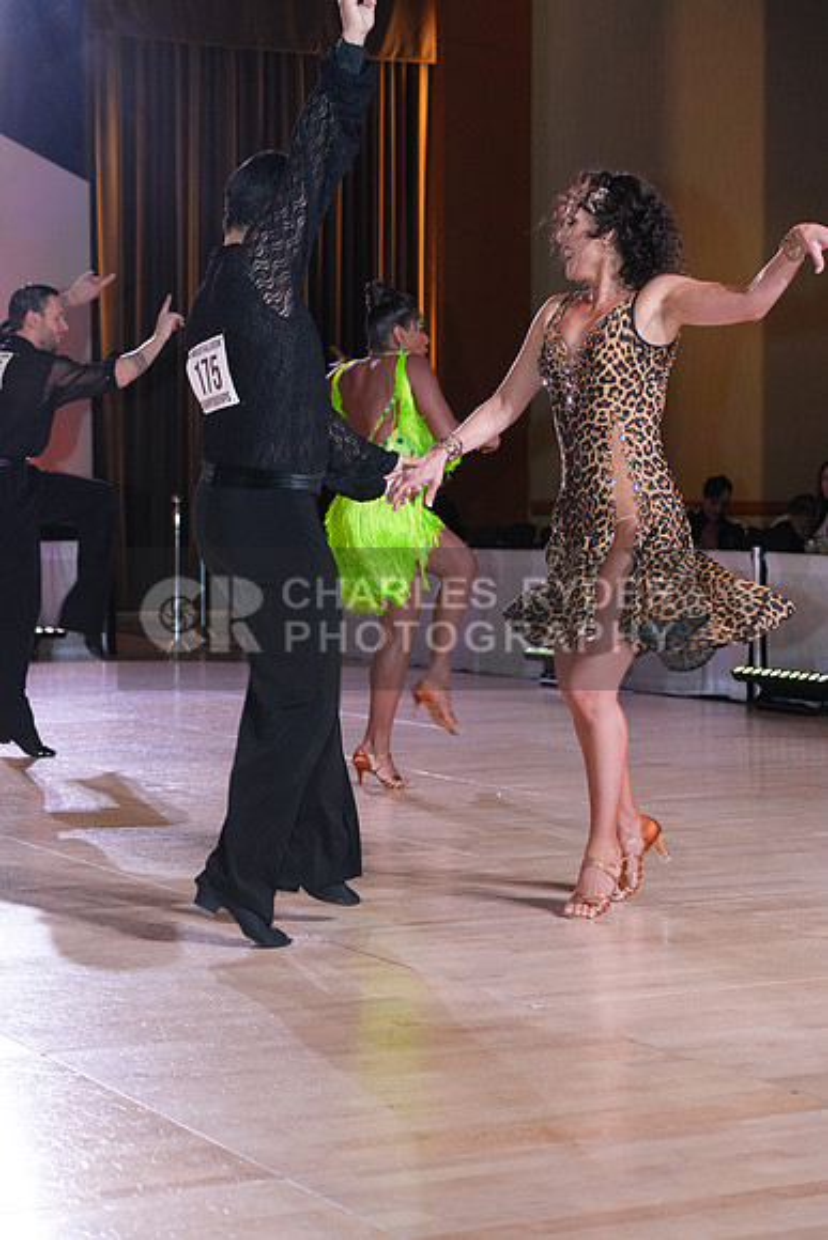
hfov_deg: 18.4
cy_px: 620
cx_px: 414
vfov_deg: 27.3
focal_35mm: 74
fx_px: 2551
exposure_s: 1/200
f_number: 5
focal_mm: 74
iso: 2500
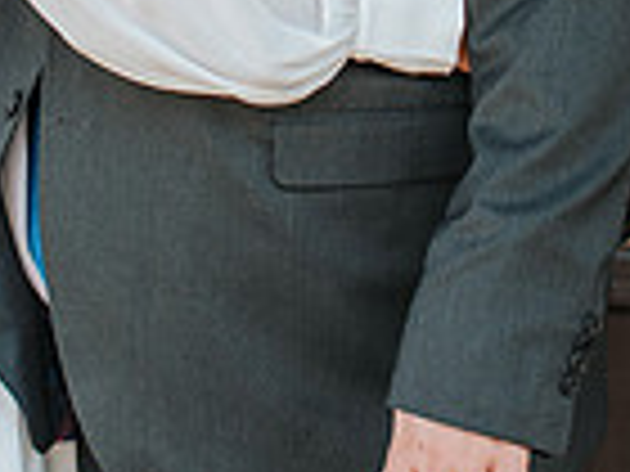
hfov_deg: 12.6
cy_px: -393
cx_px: 209
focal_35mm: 156
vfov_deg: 9.1
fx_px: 2839
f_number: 3.5
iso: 500
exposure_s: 1/500
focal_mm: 35
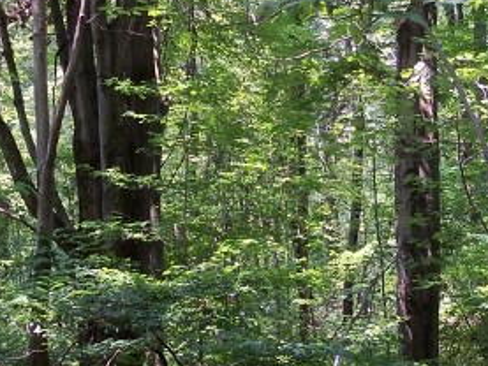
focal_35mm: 101
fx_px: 1424
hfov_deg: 19.4
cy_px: 192
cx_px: 189
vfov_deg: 14.7
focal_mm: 6.2
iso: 100
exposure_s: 1/40
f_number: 3.5
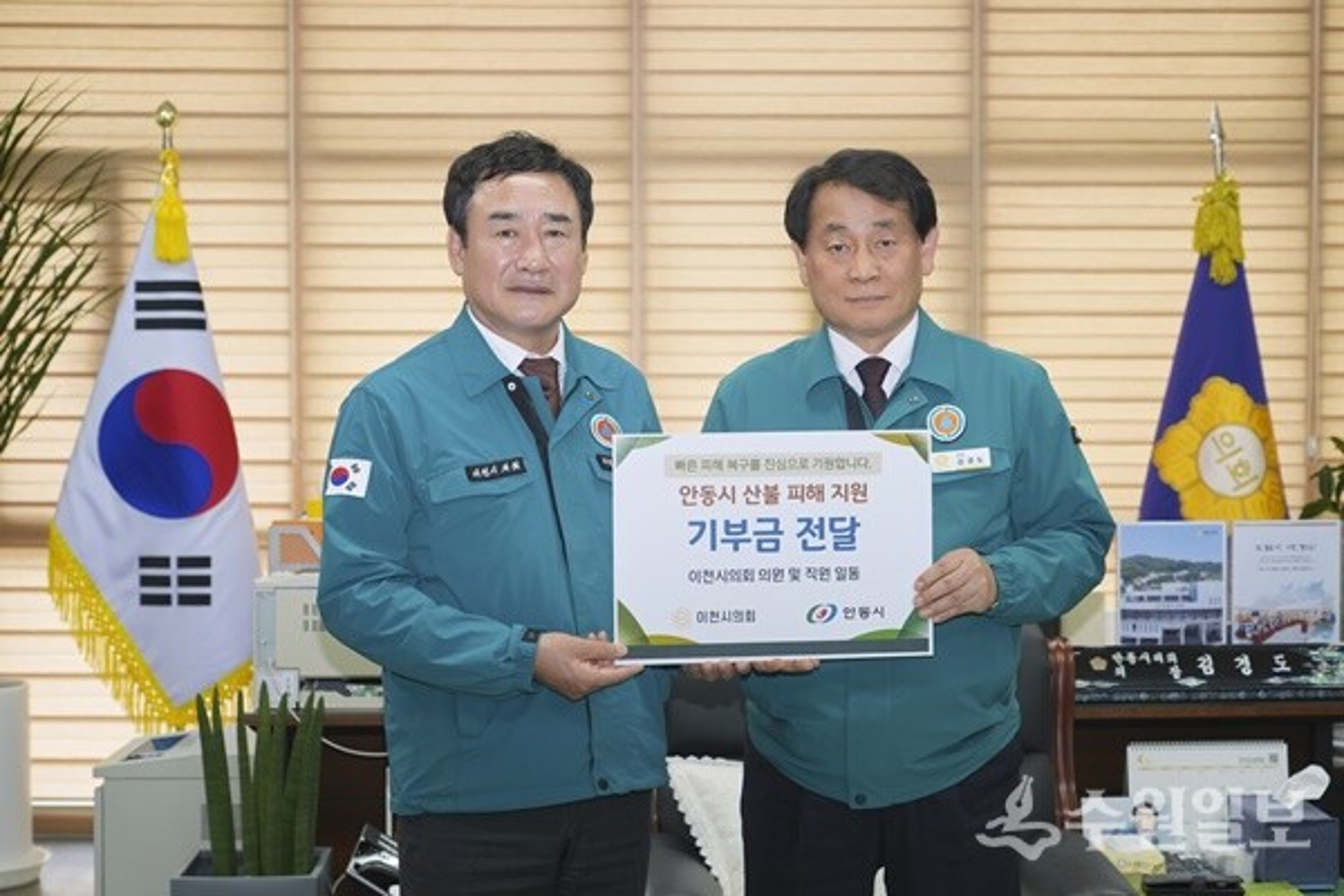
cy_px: 448
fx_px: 2128
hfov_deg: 35.1
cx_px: 672
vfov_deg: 23.8
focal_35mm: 57
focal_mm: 57
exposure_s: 1/60
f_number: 5.6
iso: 400
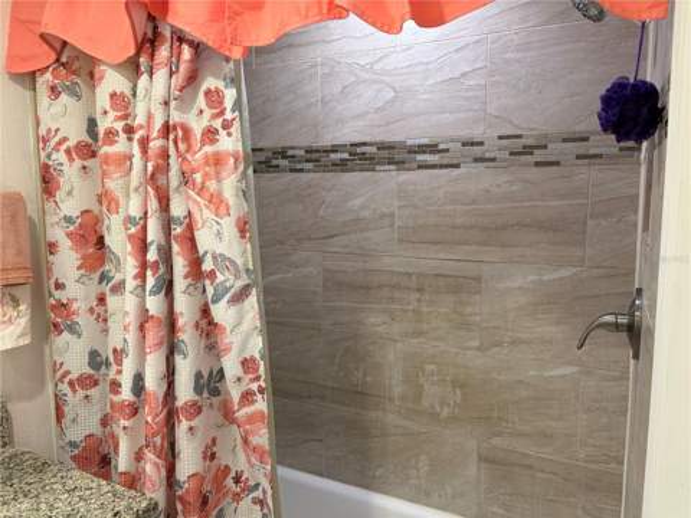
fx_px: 519
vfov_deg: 53.1
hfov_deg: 67.3
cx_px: 346
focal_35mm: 26
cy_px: 259
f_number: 1.6
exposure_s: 1/60
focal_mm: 5.96
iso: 160
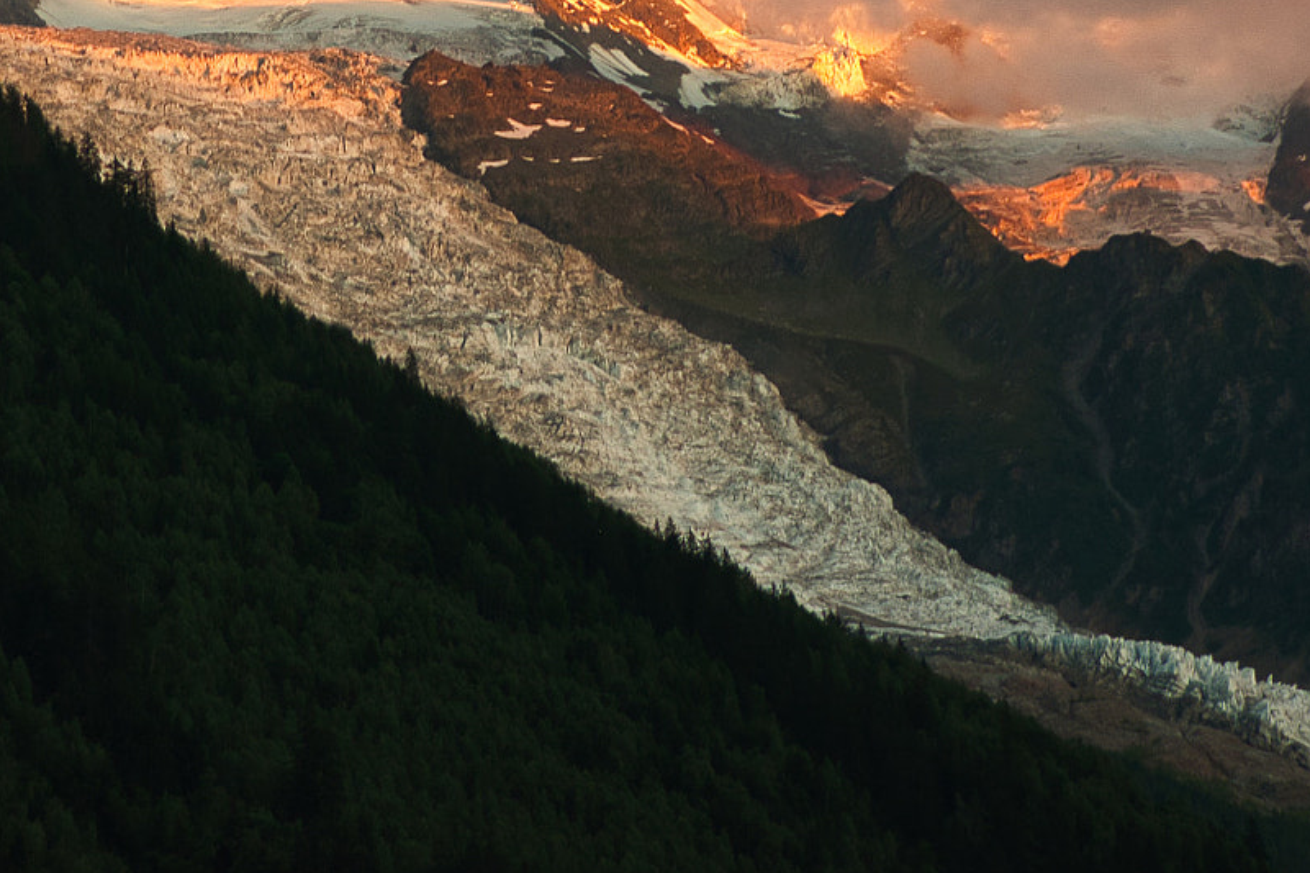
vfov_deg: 8.7
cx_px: 375
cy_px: 20
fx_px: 5675
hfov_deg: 13.1
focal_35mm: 156
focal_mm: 52
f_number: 4.8
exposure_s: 1/80
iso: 200
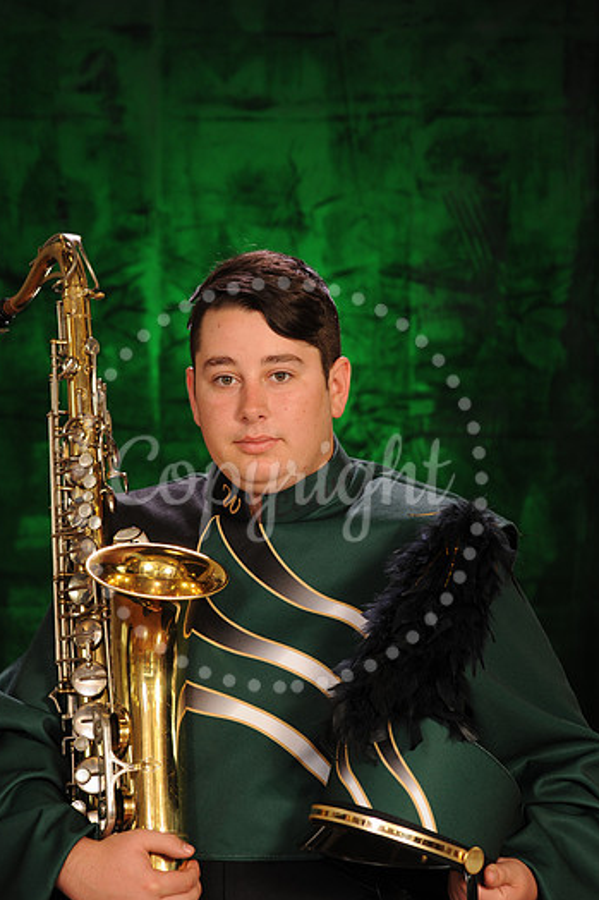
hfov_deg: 7.3
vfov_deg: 10.9
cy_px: 483
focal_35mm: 188
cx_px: 280
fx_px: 4695
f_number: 6.3
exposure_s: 1/60
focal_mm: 170
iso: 400
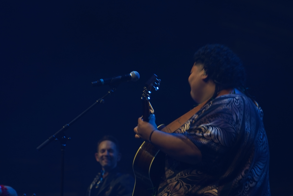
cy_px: 155
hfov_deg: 10.3
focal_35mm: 199
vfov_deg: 6.9
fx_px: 1620
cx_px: 106
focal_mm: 105
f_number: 4
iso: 250
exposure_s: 1/80
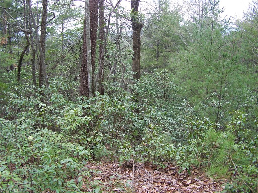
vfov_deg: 37.7
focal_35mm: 38
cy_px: 96
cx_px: 129
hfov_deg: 49.0
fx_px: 283
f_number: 2.8
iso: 64
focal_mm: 6.3
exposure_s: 1/80
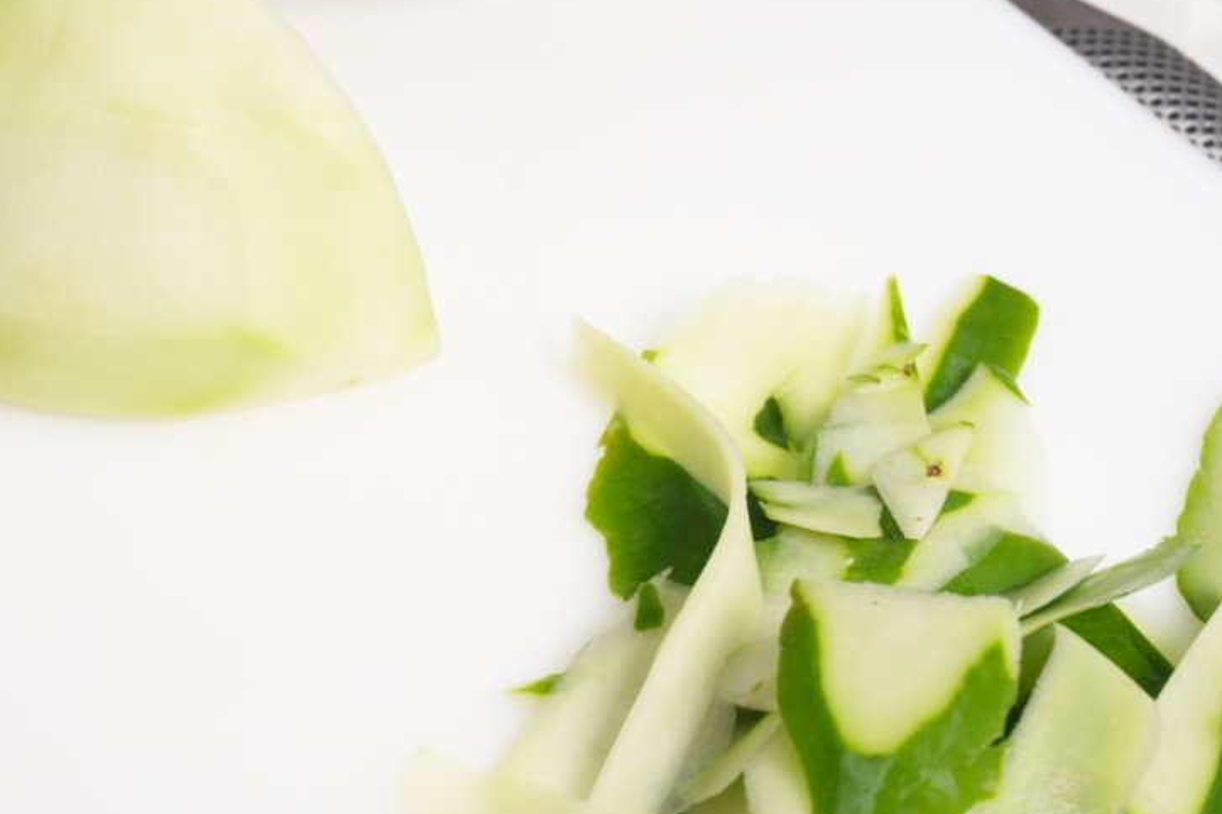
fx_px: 2478
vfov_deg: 18.6
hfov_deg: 27.7
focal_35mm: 73
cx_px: 526
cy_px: 258
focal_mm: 44
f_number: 8
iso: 1000
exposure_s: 1/1000
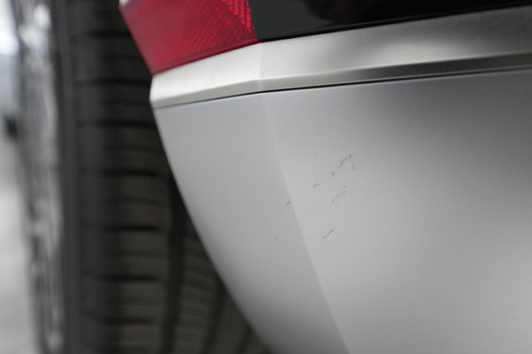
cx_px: 266
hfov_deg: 67.4
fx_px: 399
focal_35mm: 27
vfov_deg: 47.9
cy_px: 177
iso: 2500
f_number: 4.5
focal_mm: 27
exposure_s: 1/100
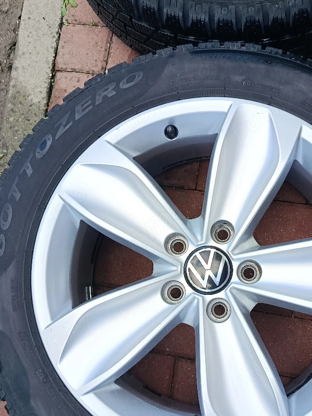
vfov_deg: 49.9
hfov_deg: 38.5
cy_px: 246
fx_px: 445
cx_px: 191
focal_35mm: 37
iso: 67
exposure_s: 1/100
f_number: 1.7
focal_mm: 5.24
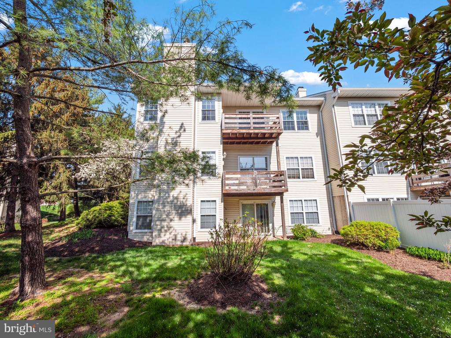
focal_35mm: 14
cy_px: 169
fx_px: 182
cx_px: 226
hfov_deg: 102.1
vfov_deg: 85.7
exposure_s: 1/500
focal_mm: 7
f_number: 8
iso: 200
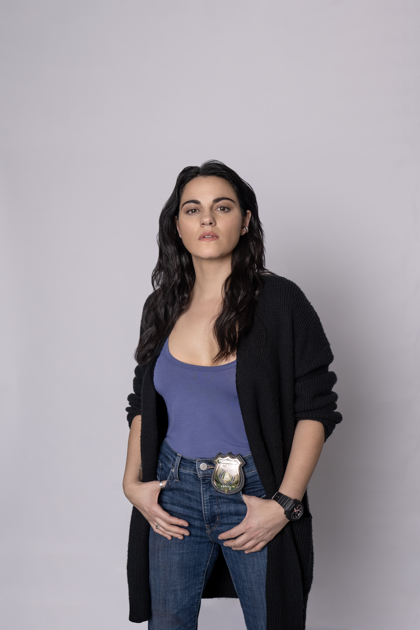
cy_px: 315
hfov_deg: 33.4
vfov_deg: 48.5
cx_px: 210
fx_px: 700
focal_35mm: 40
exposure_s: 1/125
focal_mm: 40
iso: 400
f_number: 4.5
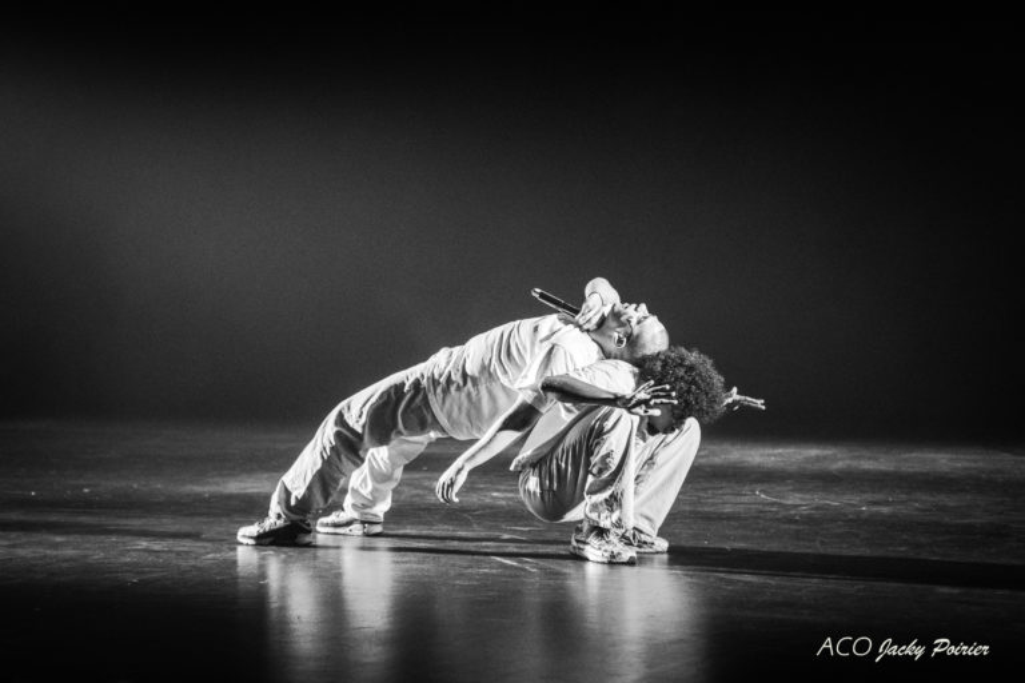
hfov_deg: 16.4
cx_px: 512
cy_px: 342
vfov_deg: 11.0
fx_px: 3559
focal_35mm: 125
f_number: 3.2
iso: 3200
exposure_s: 1/400
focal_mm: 125
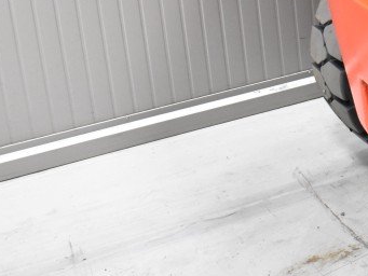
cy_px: -25
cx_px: 606
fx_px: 1241
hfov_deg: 15.2
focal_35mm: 117
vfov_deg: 12.5
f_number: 5
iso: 1600
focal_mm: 23
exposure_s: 1/20
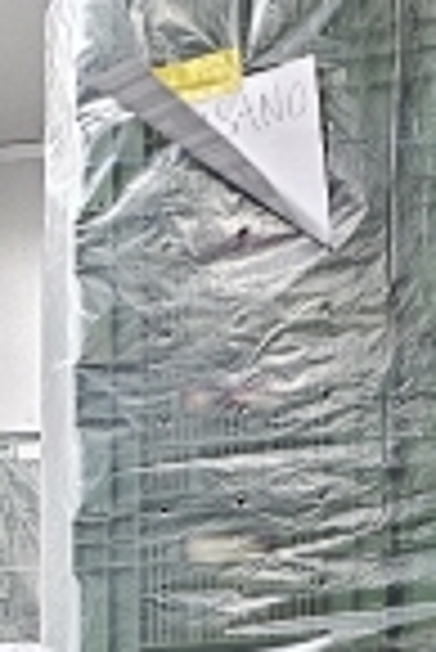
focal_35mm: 169
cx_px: -54
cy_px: 1362
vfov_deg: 10.9
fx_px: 3063
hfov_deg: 8.1
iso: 500
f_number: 1.7
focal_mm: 6.3
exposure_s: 1/100
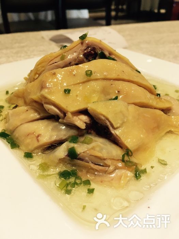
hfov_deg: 48.2
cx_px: 90
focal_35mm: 29
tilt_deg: -36.1
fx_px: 200
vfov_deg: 61.7
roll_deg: -1.1
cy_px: 120
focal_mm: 4.15
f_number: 2.2
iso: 50
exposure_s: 1/33
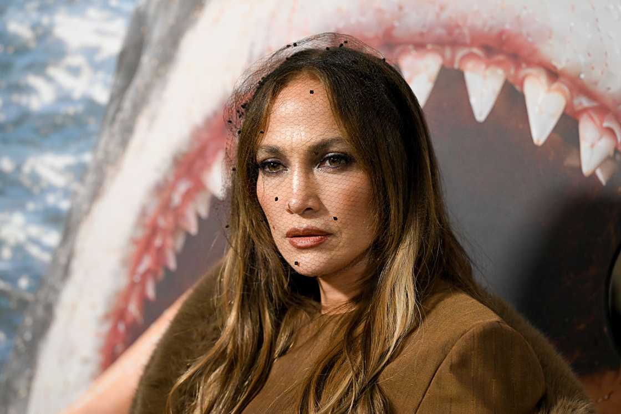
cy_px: 207
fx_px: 1725
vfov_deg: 13.7
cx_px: 310
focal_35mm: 100
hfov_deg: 20.4
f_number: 3.2
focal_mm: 100
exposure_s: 1/640
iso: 1600
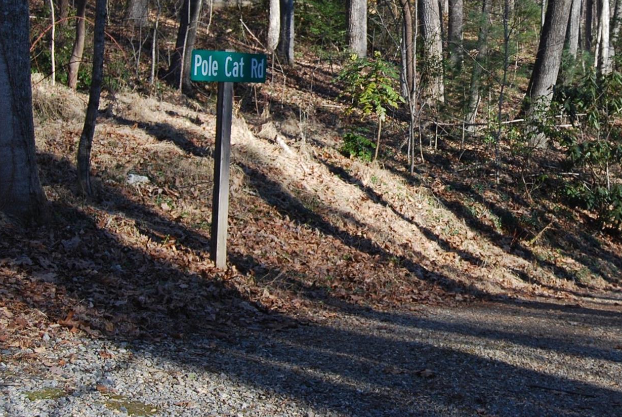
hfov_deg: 30.2
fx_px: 1125
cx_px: 499
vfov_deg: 20.7
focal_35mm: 65
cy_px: 79
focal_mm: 26
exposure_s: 1/125
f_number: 5.6
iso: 110
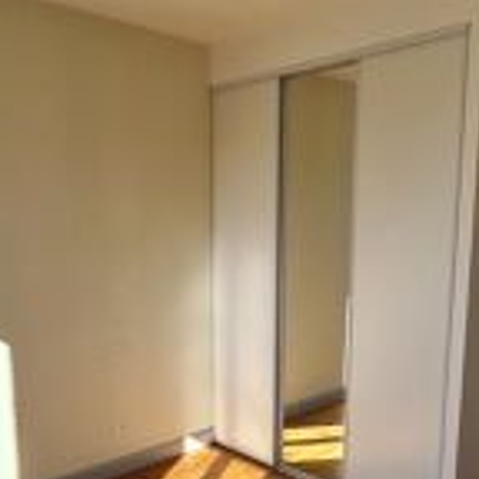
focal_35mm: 34
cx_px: 253
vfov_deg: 47.8
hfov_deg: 48.4
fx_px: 532
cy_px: 311
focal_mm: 2.2
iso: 50
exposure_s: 1/516
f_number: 2.2
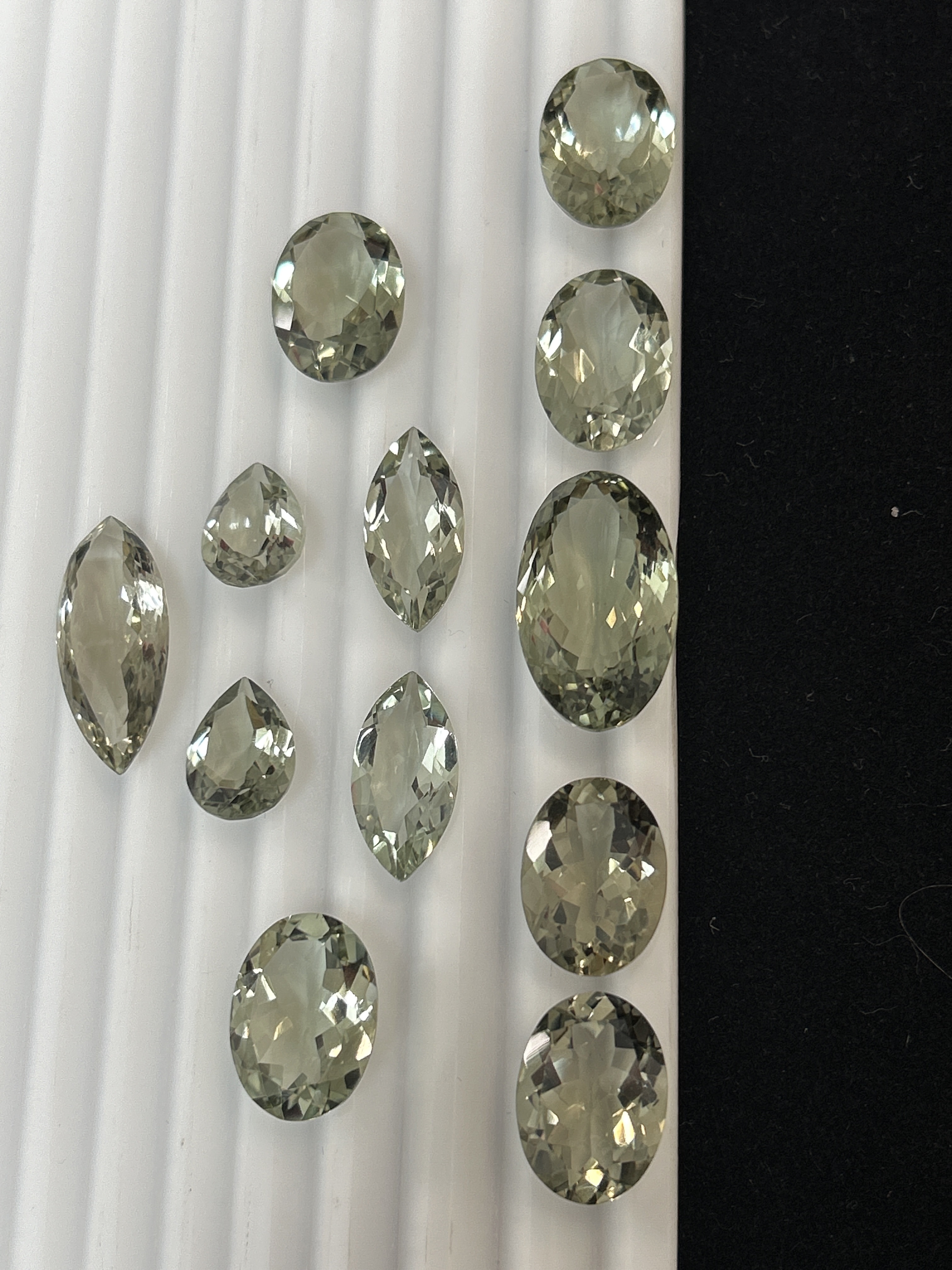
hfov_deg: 28.0
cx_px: 476
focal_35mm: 52
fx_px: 1907
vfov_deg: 36.8
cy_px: 635
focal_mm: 5.7
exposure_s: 1/121
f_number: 1.5
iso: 64
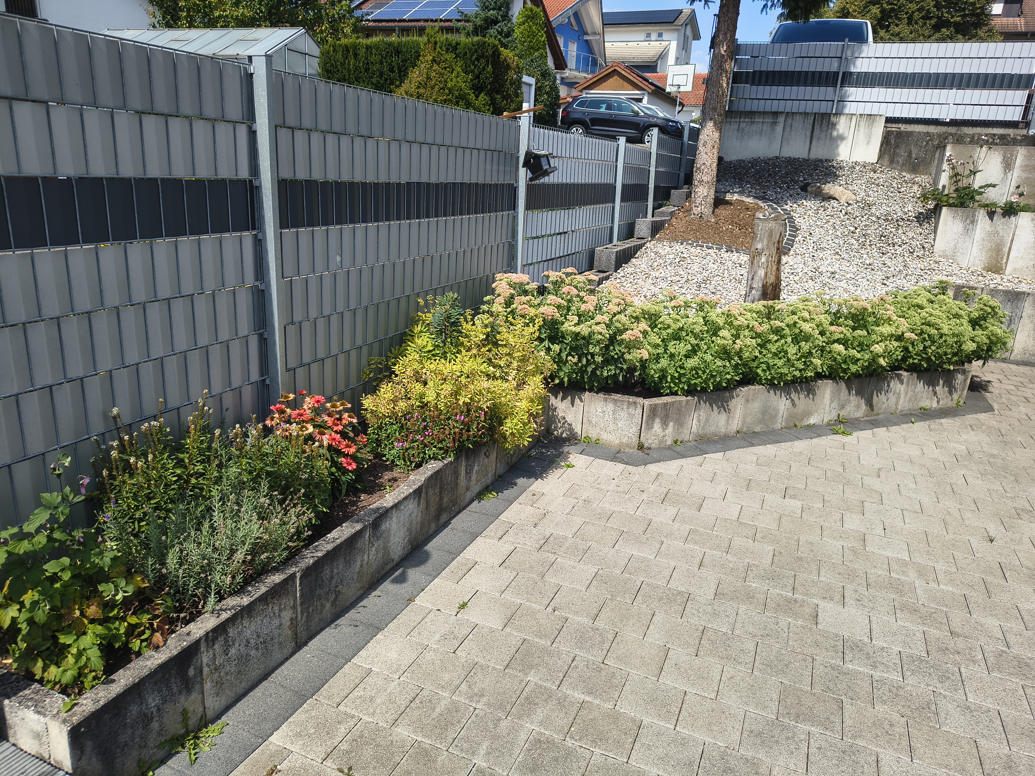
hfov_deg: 73.9
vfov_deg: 58.9
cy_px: 388
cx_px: 518
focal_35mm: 23
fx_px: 688
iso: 101
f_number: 1.8
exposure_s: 1/1131
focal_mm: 5.56
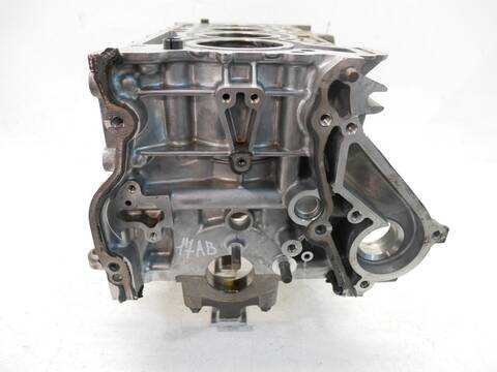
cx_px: 248
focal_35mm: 24
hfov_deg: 71.6
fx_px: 345
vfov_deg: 56.8
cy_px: 186
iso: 800
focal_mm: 12
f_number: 3.5
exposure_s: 1/60
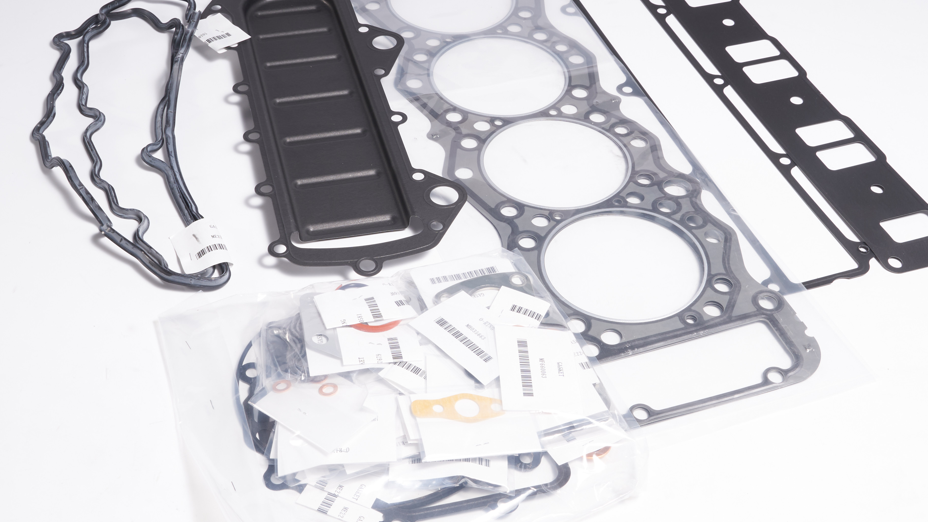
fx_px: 1157
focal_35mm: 47
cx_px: 474
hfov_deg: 43.7
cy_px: 228
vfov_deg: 25.4
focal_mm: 29
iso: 200
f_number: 14
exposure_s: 1/125
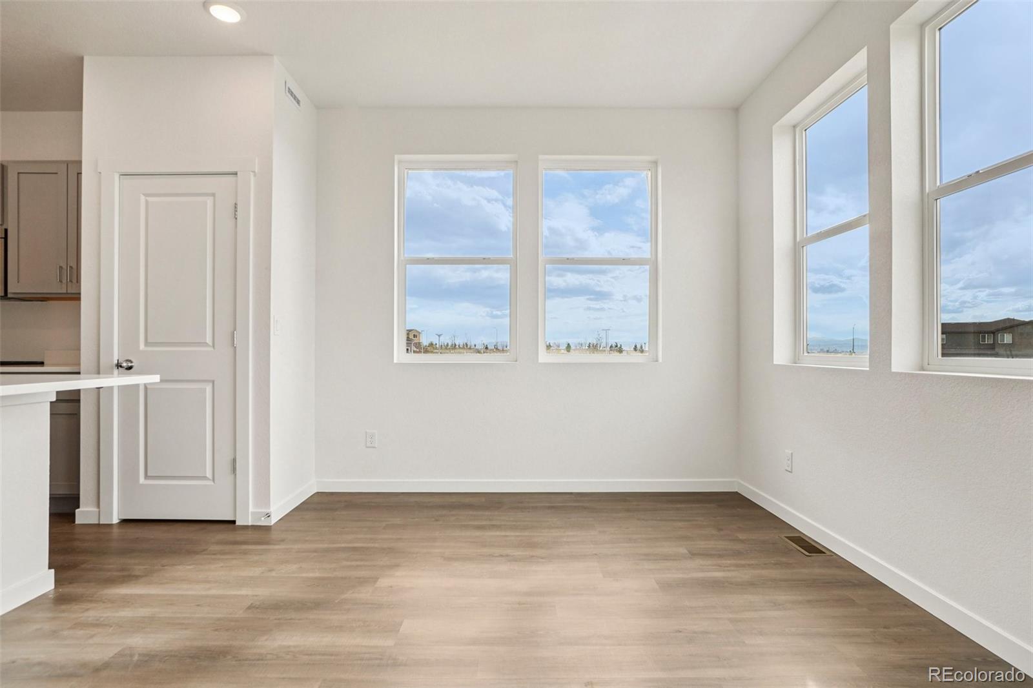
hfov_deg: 90.0
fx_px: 516
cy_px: 344
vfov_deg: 67.4
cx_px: 516
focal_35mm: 18
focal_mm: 12
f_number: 8
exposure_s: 1/100
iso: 100
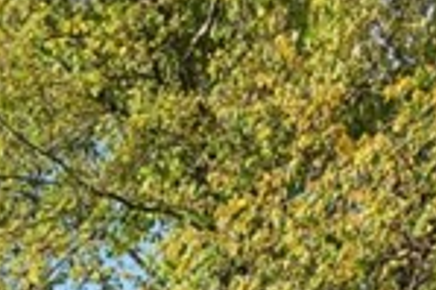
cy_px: 952
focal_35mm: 102
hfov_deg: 17.8
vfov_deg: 9.4
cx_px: -231
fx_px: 1234
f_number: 8
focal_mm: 14
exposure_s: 1/500
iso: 400
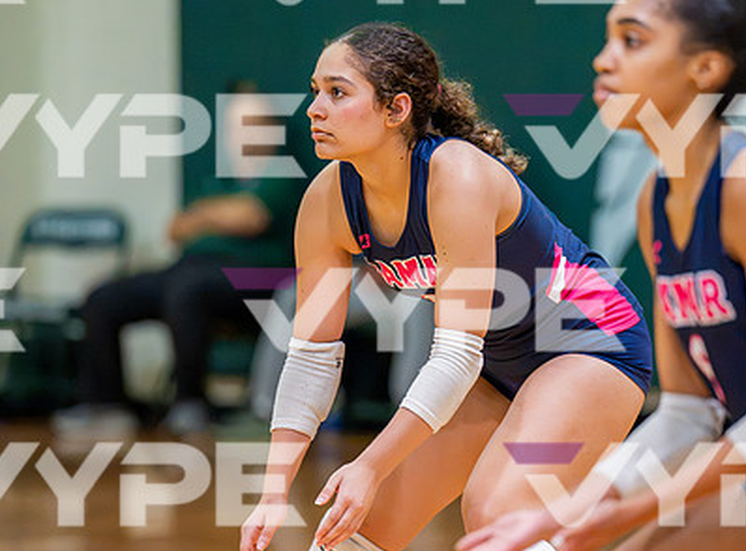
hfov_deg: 6.0
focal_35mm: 333
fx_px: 7138
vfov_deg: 4.4
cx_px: 423
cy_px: 336
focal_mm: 200
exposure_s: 1/800
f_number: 2.8
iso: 9000
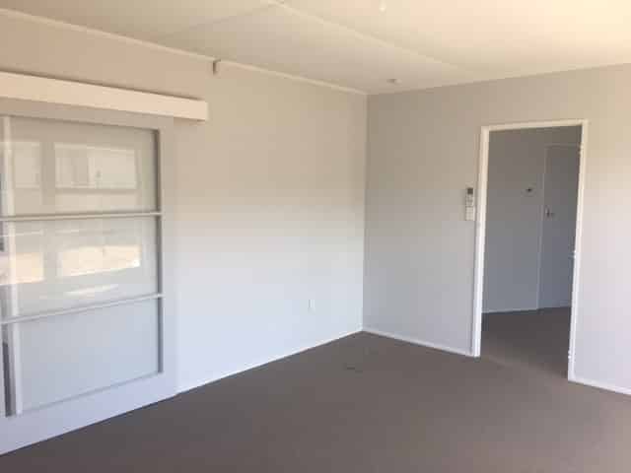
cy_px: 236
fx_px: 529
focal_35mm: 29
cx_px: 316
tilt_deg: -5.7
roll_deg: -0.1
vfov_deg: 48.2
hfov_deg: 61.7
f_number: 2.2
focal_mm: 4.15
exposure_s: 1/100
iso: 32
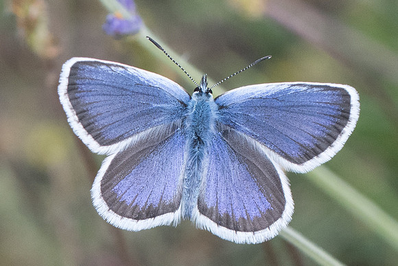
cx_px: 228
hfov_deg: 4.2
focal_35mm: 493
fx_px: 5457
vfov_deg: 2.8
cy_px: 142
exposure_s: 1/640
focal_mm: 90
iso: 800
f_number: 8
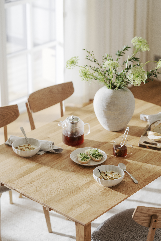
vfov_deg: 23.9
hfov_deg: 16.1
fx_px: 570
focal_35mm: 85
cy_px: 120
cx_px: 80
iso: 125
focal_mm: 85
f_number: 2.8
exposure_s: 1/60
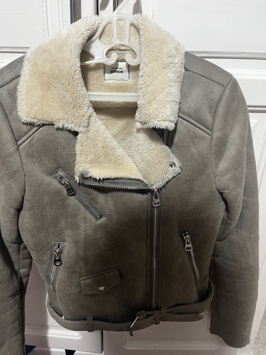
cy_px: 178
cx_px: 133
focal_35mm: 26
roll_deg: -0.9
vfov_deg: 67.3
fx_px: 266
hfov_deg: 53.1
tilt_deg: -24.4
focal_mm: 5.1
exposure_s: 1/50
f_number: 1.6
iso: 250
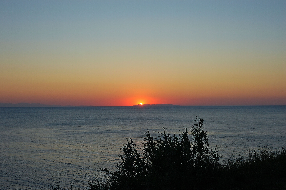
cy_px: 95
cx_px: 143
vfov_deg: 28.0
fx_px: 381
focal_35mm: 48
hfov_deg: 41.1
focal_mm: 32
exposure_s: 1/125
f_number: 8
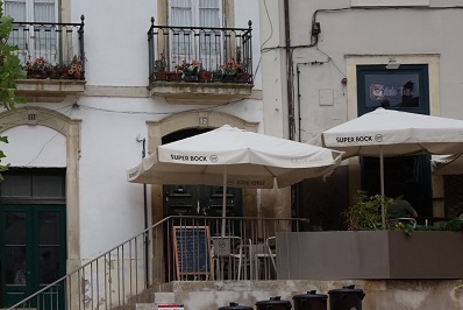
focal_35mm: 64
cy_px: 286
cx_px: 67
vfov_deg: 20.8
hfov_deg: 30.3
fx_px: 824
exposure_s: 1/800
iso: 125
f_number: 4.5
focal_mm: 12.3
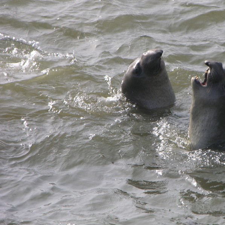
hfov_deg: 4.1
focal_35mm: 425
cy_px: 108
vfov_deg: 4.1
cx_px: 187
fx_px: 3125
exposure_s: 1/192
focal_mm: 71.2
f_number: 4.7
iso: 50
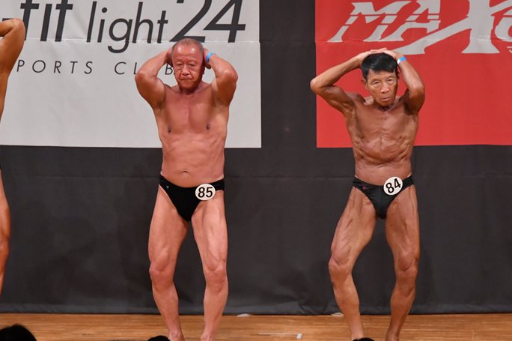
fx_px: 4590
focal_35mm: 323
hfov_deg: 6.4
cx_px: 272
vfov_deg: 4.2
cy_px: 187
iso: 7200
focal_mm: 190
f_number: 5.6
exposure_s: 1/400
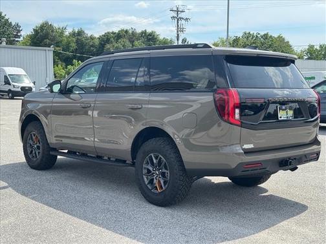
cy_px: 122
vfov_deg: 30.3
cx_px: 163
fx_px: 452
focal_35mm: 48
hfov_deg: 39.7
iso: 64
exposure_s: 1/1724
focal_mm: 6.76
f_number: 1.78
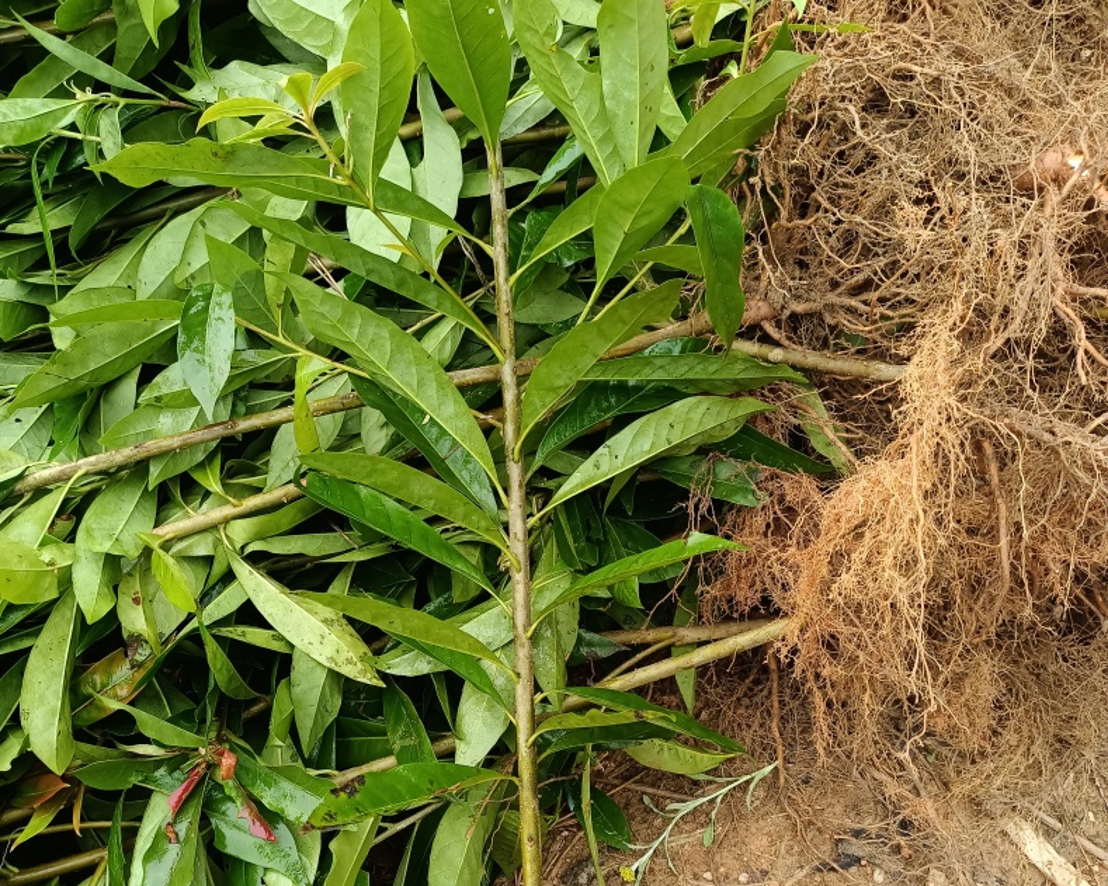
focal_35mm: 33
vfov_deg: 43.5
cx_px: 548
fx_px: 1082
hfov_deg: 54.2
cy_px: 633
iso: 312
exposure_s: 1/100
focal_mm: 4.71
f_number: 1.79
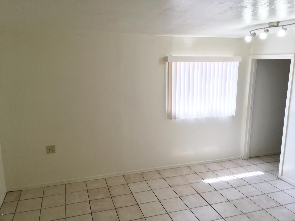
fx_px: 247
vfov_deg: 48.2
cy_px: 110
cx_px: 148
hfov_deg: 61.7
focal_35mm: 29
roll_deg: -0.7
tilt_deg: -11.4
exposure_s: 1/60
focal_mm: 4.15
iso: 32
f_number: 2.2
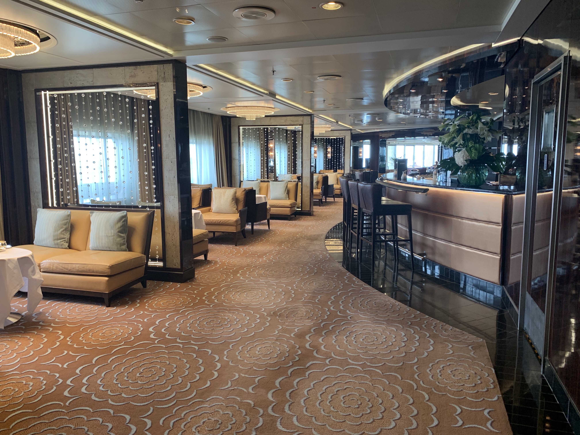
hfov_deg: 67.3
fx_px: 436
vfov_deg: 53.1
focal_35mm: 26
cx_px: 290
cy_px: 218
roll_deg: -0.6
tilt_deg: -6.6
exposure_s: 1/60
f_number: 1.8
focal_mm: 4.25
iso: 80
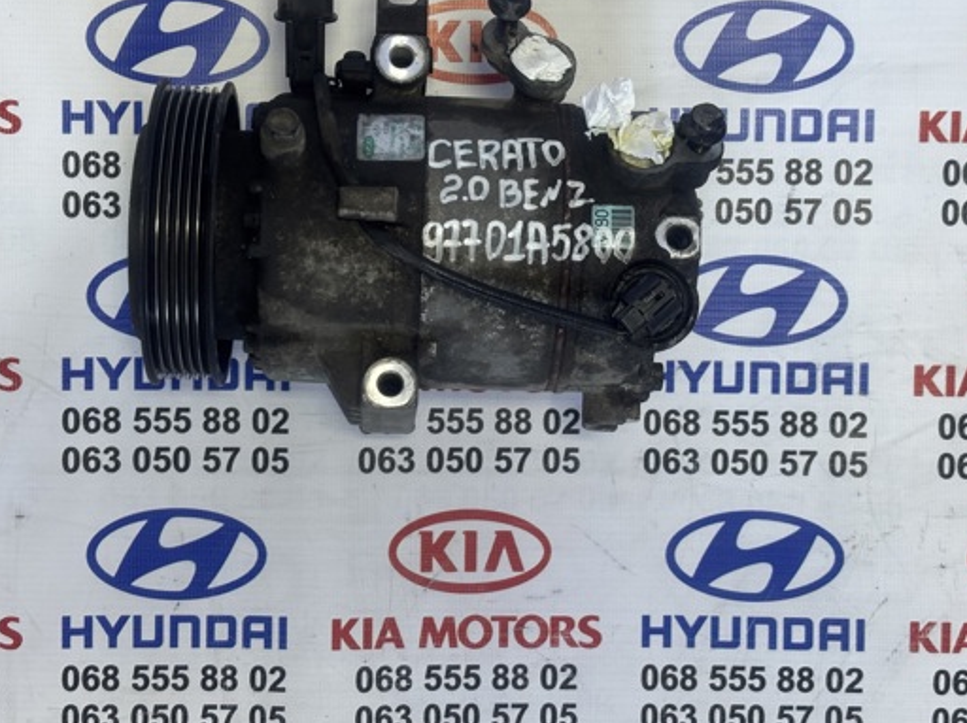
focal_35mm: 65
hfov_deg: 29.8
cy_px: 288
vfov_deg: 22.5
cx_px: 480
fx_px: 1814
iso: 80
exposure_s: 1/60
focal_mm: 5.96
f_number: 1.6
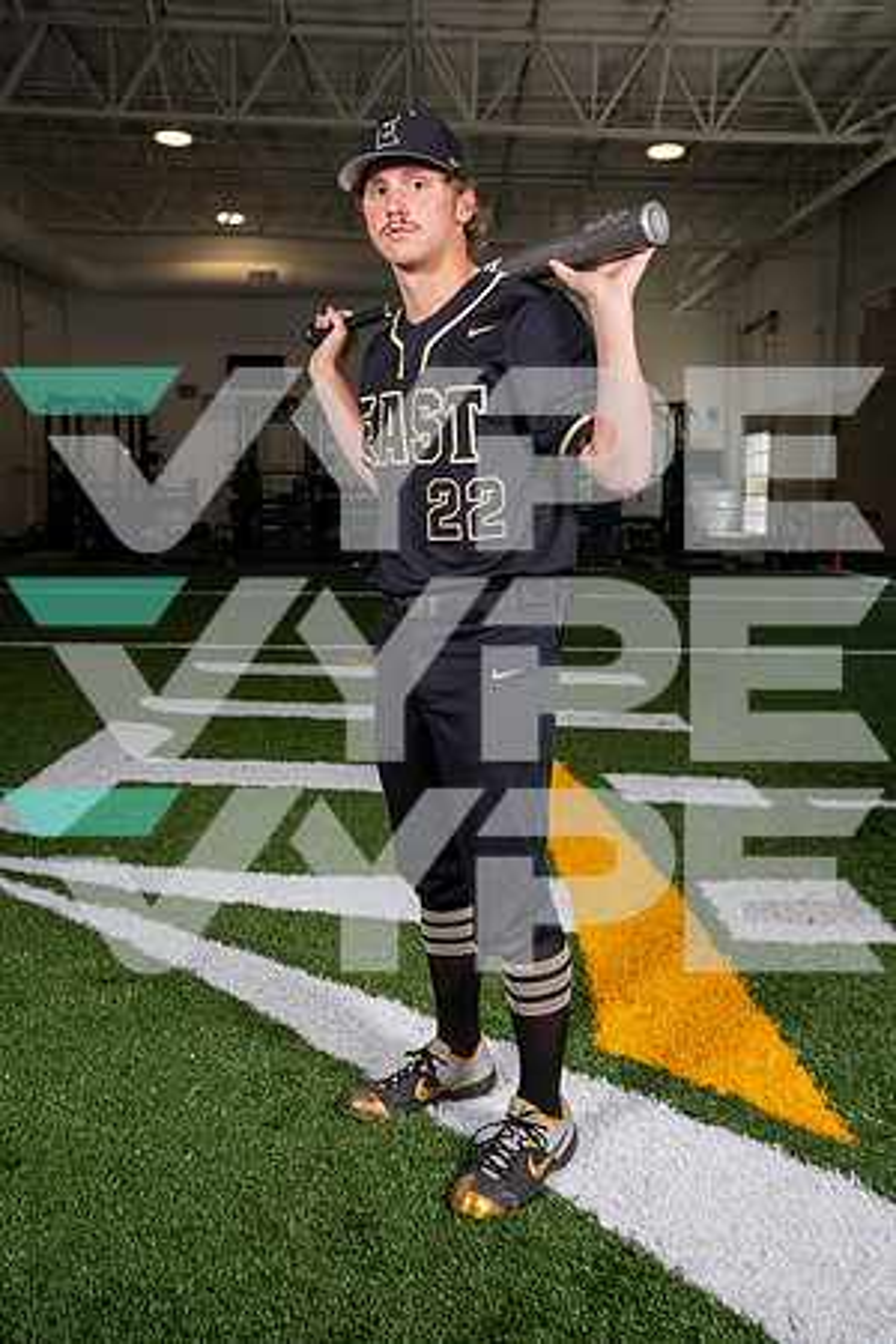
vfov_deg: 54.4
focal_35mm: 35
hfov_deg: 37.9
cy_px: 672
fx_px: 1307
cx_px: 448
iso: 200
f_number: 5.6
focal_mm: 35
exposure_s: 1/200
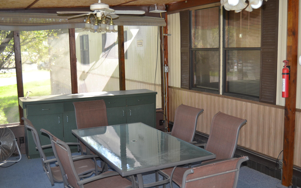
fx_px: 328
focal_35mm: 40
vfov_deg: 32.0
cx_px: 151
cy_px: 99
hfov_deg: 49.3
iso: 360
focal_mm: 26
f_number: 4
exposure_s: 1/125
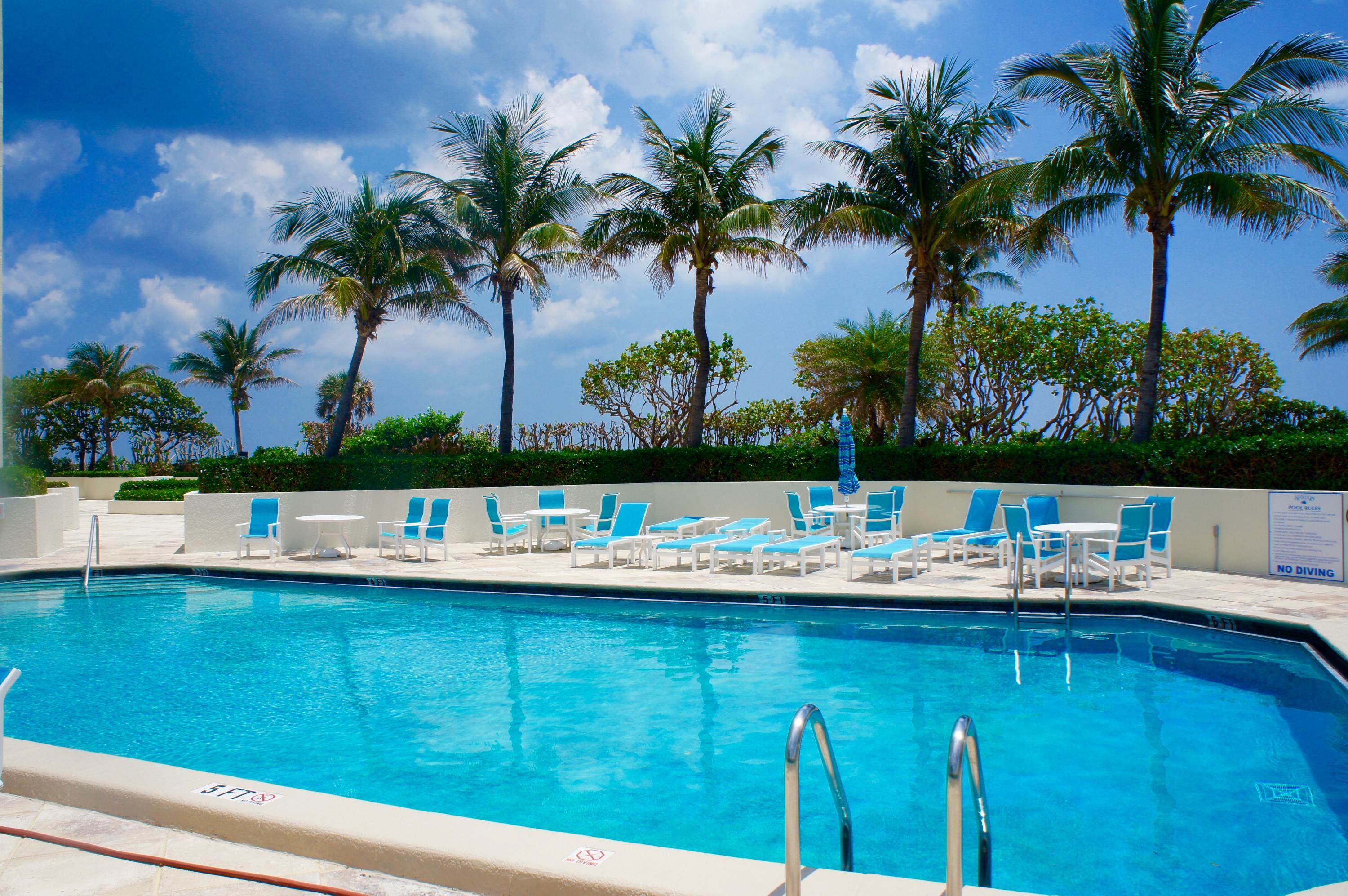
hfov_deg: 67.4
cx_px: 674
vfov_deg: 47.8
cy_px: 448
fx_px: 1010
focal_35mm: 27
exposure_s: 1/320
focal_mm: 18
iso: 200
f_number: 13
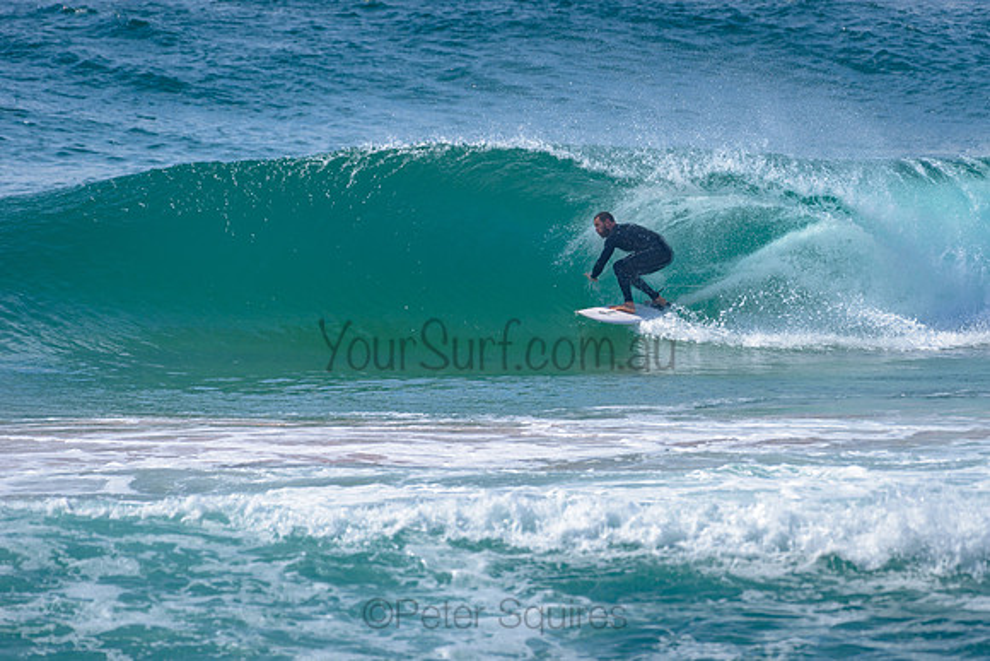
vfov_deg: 2.2
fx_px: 16851
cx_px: 607
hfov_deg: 3.4
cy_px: 256
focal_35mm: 613
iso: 110
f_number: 5.6
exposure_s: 1/2000
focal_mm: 500
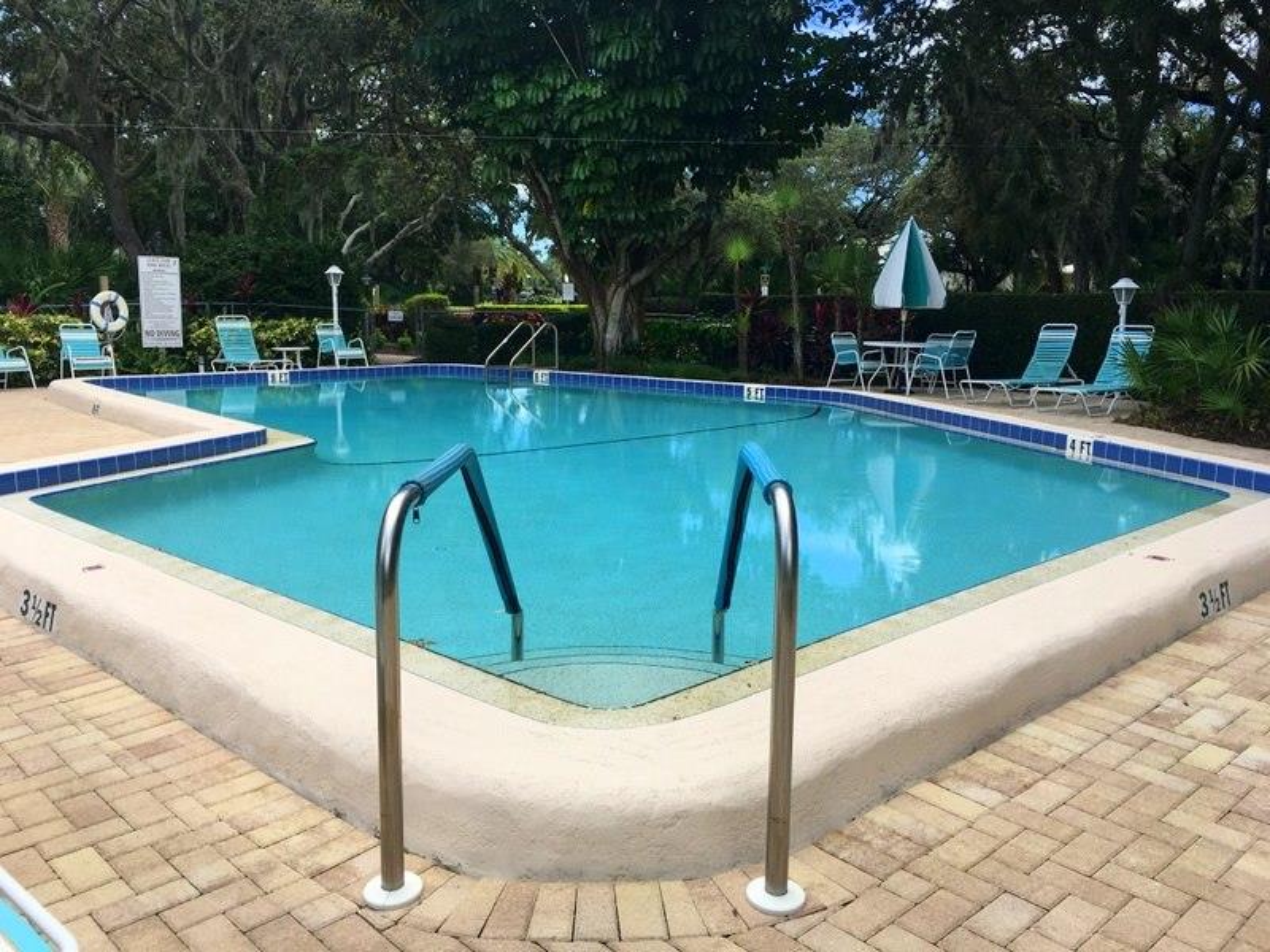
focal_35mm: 29
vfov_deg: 48.2
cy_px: 476
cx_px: 635
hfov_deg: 61.7
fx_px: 1064
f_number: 2.2
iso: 25
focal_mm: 4.15
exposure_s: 1/874
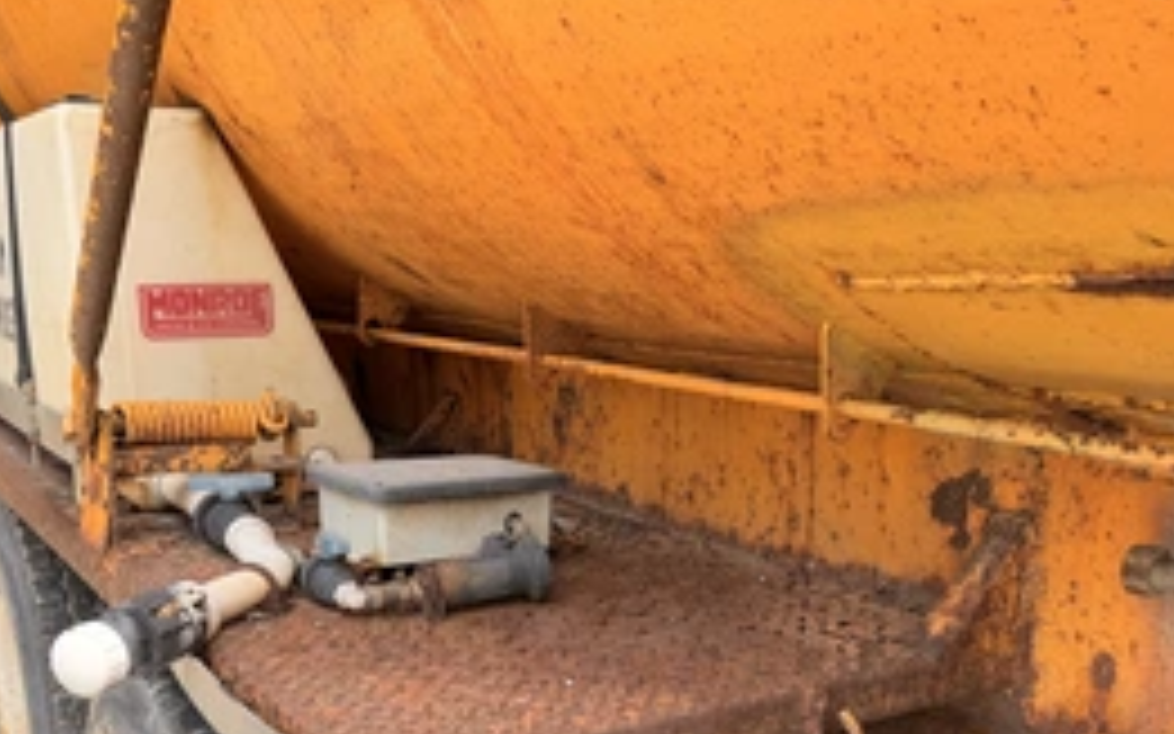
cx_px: 621
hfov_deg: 50.4
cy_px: 536
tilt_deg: -4.3
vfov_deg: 32.2
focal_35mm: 39
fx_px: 1248
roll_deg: -0.9
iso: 100
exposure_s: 1/1075
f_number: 1.78
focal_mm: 6.76
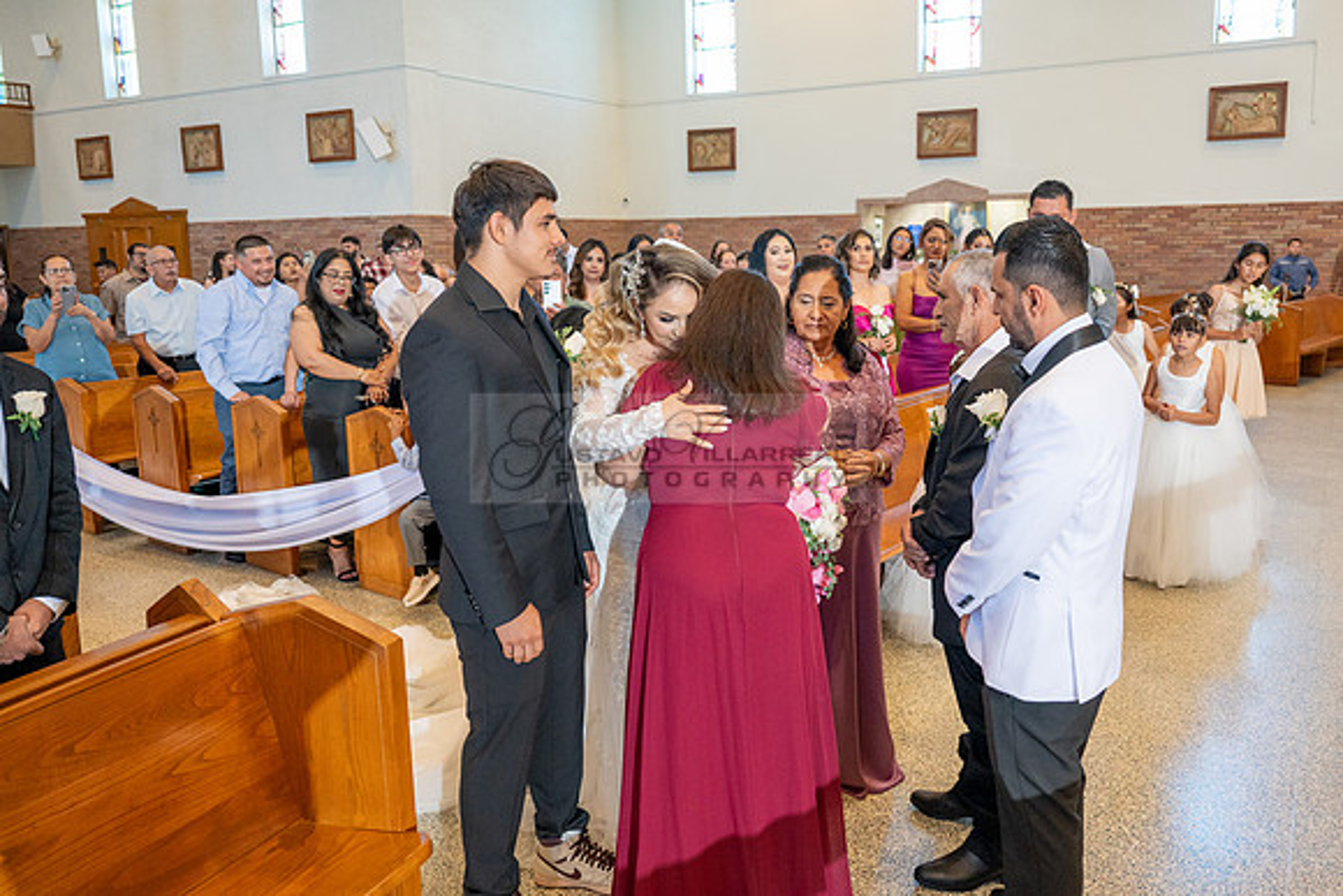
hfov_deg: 65.7
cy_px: 380
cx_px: 774
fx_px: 1032
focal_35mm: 28
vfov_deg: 46.8
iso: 1000
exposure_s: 1/200
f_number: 3.2
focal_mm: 24
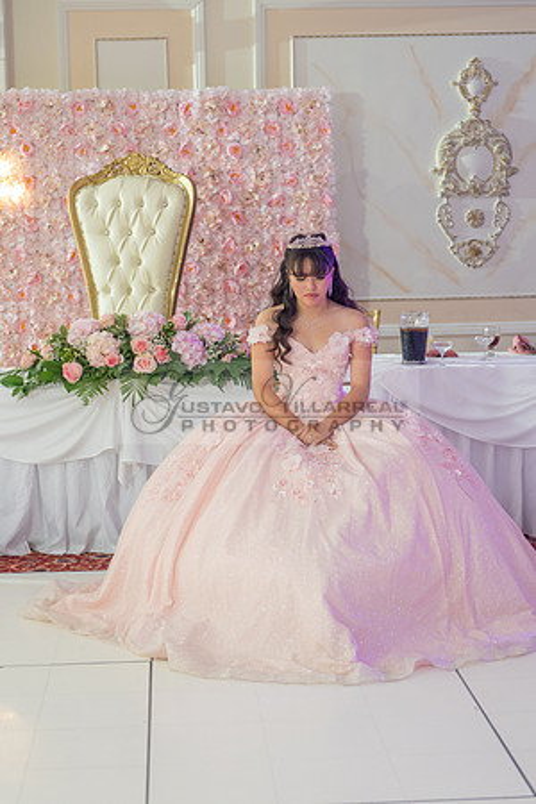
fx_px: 1507
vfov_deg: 29.9
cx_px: 241
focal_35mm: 68
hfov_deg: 20.2
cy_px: 402
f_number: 2.8
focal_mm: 45
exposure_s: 1/100
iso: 400
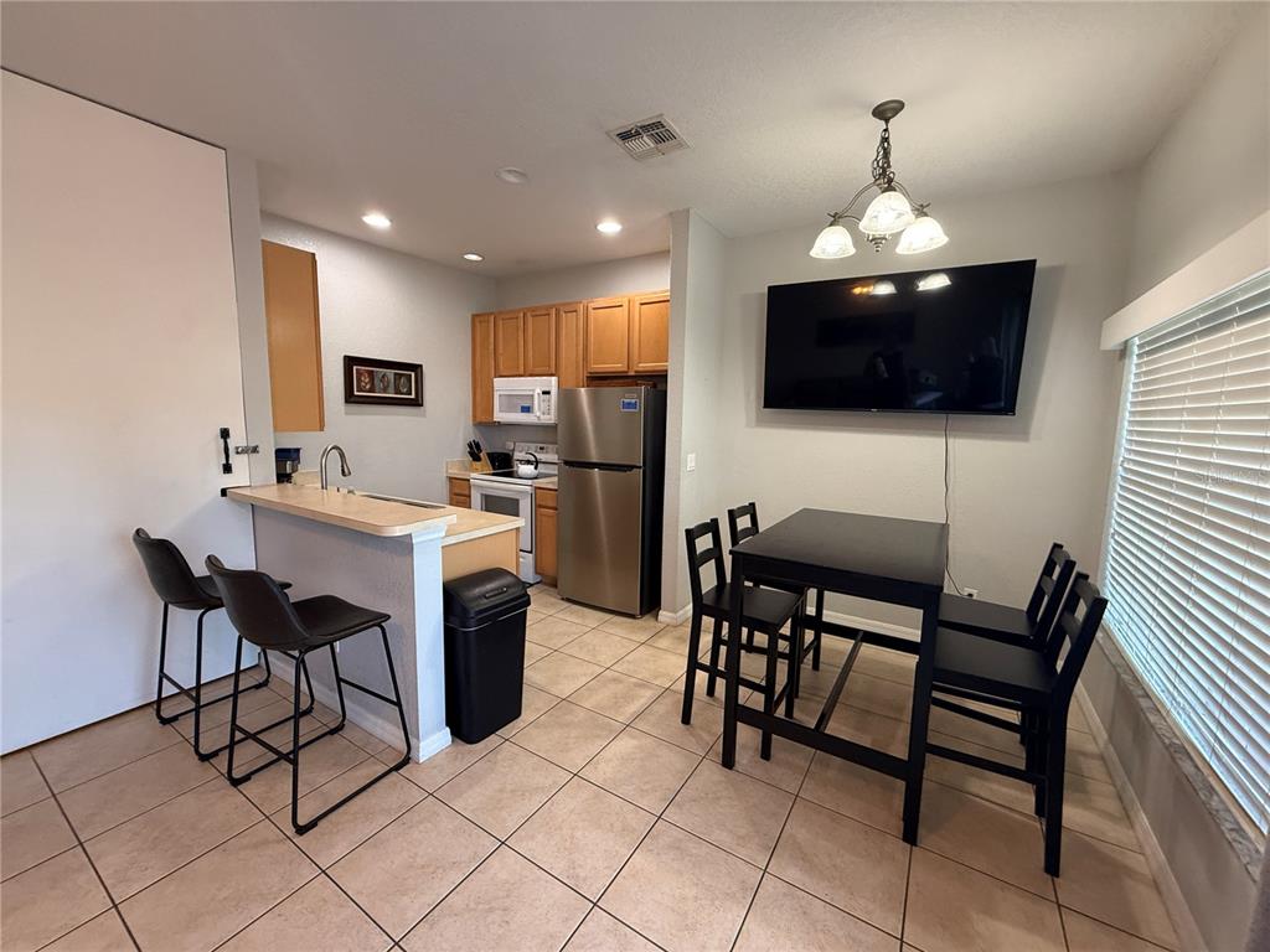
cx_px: 635
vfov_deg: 85.7
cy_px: 476
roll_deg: -1.3
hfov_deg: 102.1
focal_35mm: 14
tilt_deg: -7.8
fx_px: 514
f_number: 2.2
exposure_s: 1/60
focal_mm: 2.22
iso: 320
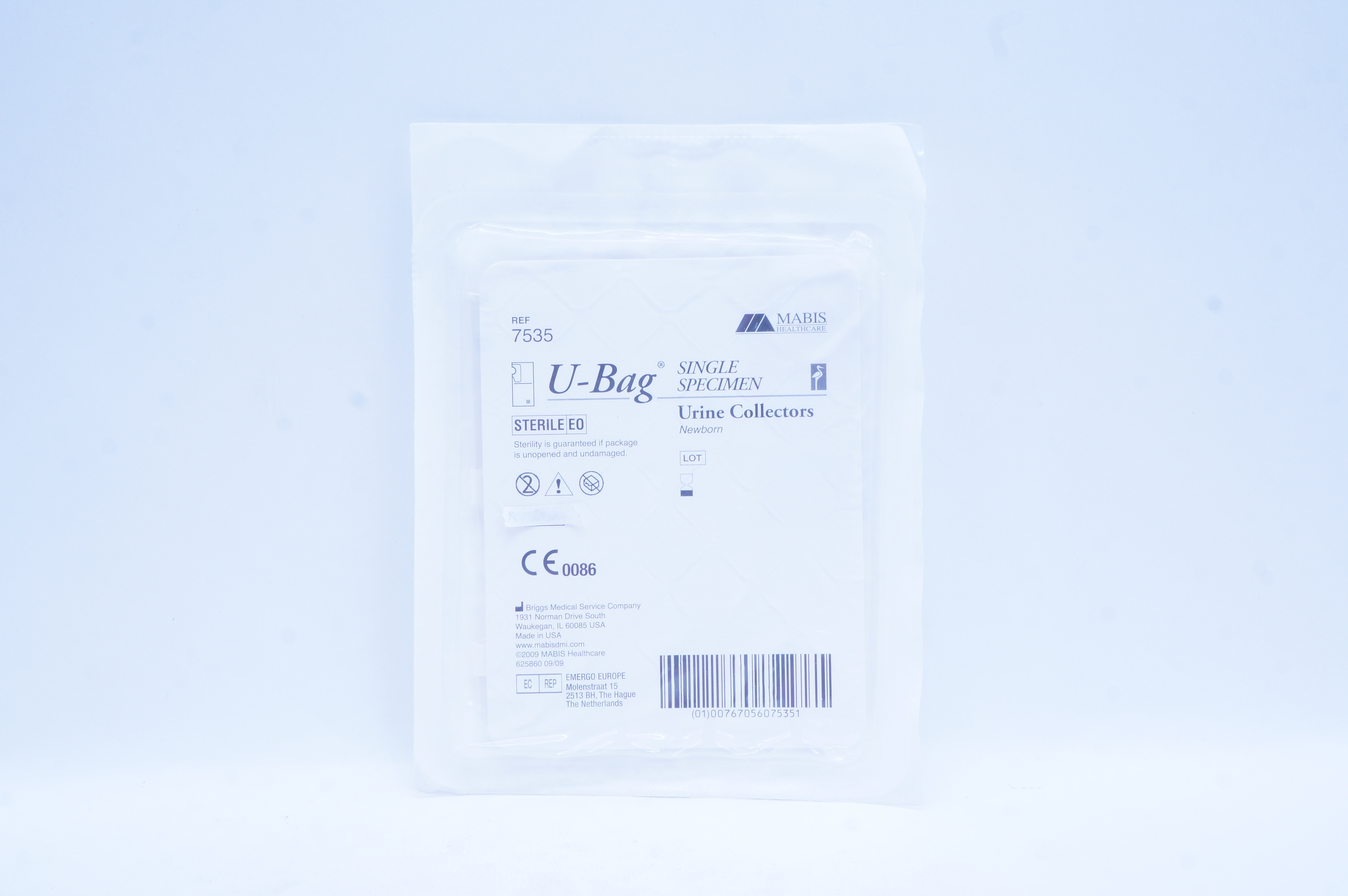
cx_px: 674
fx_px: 1571
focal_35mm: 42
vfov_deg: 31.8
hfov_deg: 46.4
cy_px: 448
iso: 400
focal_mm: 28
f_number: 13
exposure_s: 1/13
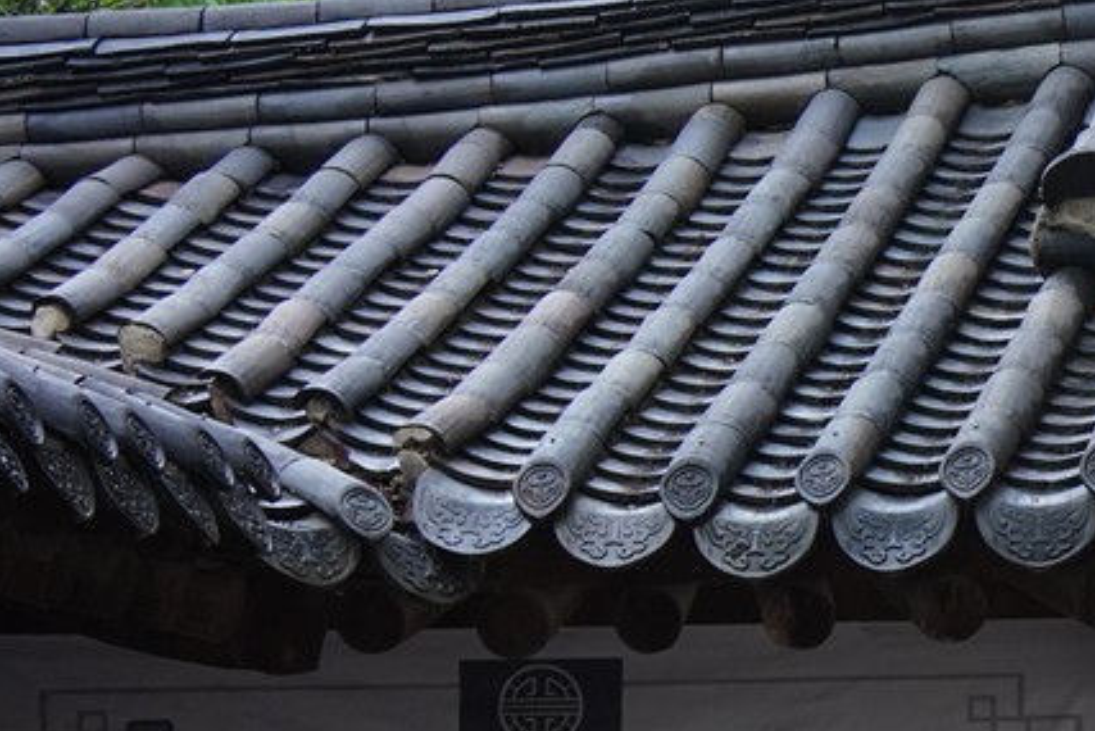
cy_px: 805
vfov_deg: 8.3
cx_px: 2539
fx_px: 4990
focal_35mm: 164
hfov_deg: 10.8
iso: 800
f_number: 8
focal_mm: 35
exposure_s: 1/100
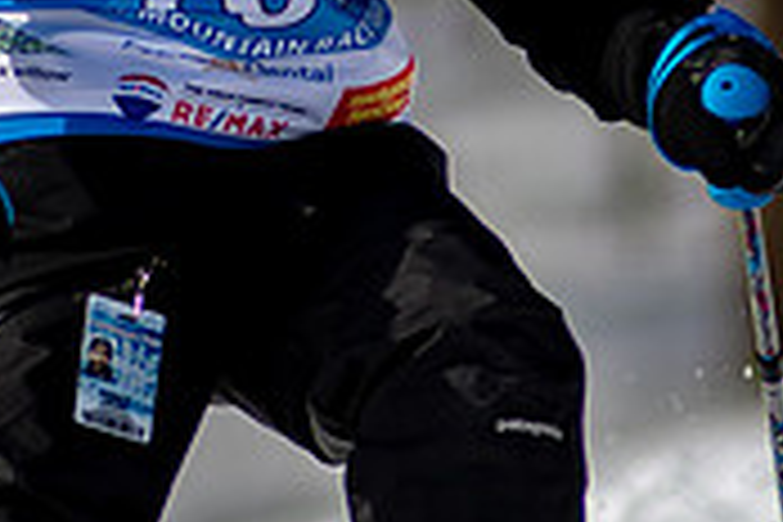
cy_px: -105
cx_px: 56
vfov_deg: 0.8
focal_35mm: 1803
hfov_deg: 1.1
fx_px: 39212
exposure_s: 1/6400
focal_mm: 300
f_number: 2.8
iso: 100
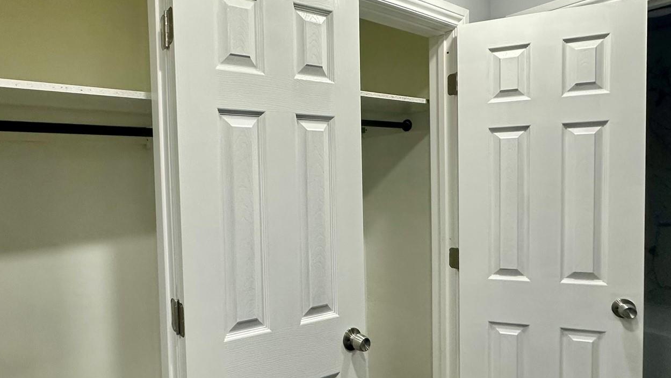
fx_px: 445
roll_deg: +1.7
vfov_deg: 46.0
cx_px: 254
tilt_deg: -2.9
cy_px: 203
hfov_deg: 72.9
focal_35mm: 25
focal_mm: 2.22
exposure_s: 1/120
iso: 200
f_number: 2.2
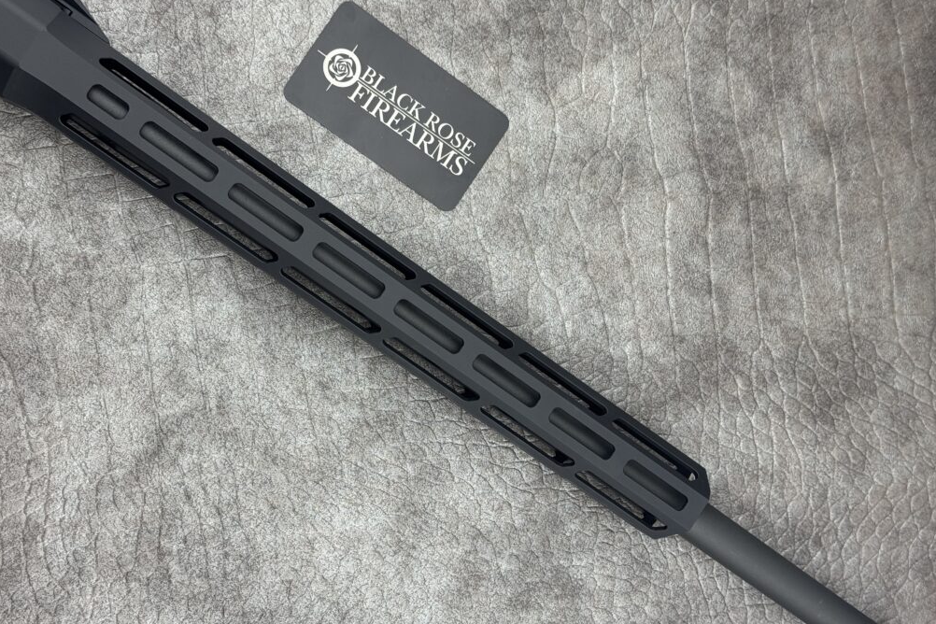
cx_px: 474
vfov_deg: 26.5
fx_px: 1326
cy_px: 355
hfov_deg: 38.9
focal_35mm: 51
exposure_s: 1/121
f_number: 1.78
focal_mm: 6.76
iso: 50
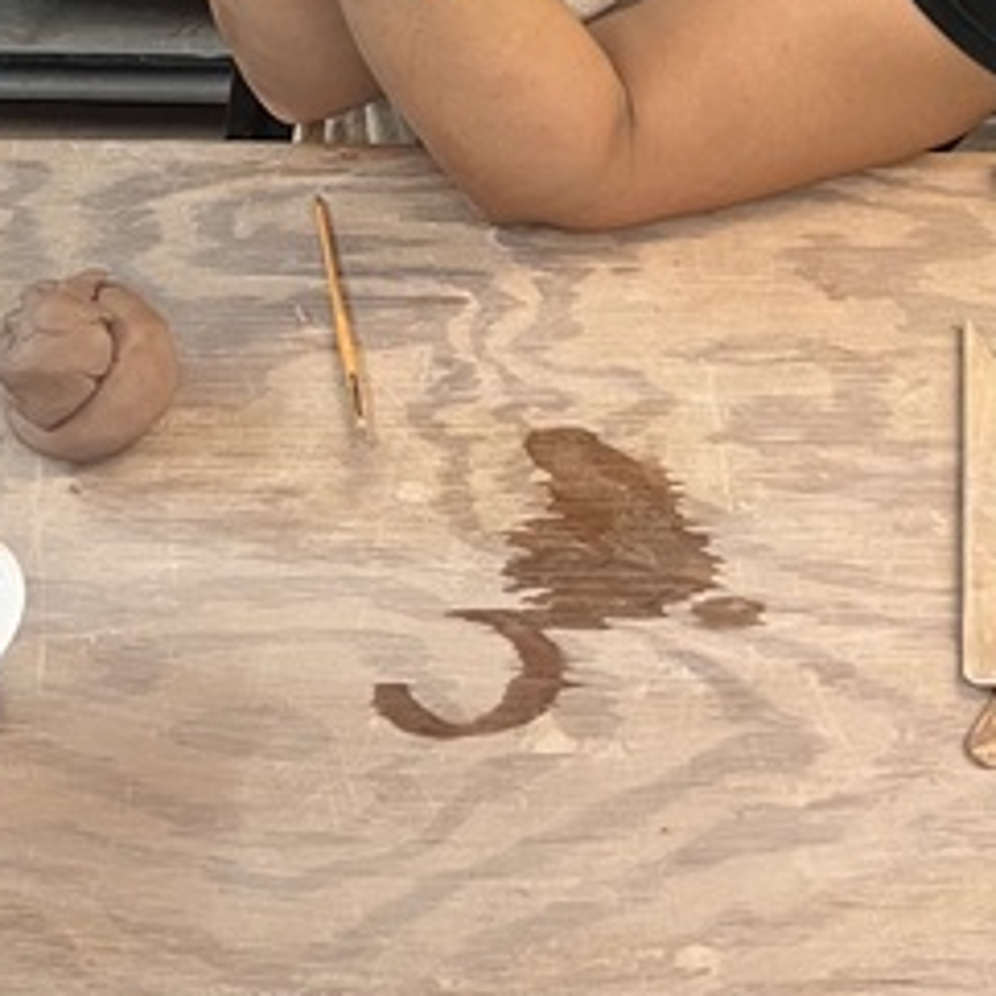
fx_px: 2474
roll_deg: +0.0
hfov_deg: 22.6
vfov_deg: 20.3
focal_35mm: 76
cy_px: -391
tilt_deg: -22.4
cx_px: 716
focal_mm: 5.1
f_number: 1.6
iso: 125
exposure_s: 1/60
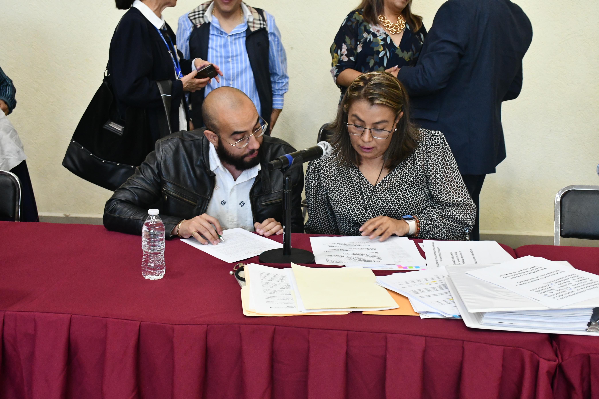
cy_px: 200
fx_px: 749
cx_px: 300
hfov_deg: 43.6
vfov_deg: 29.9
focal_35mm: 45
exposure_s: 1/60
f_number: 7.1
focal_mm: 30
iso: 4000
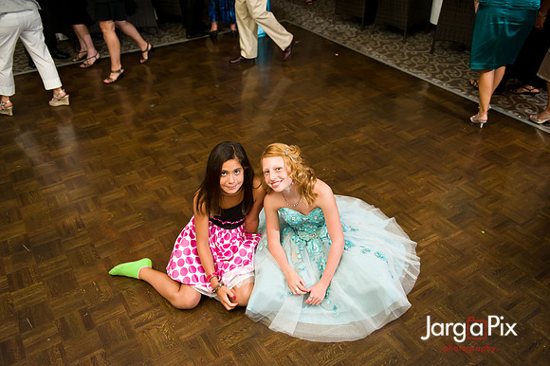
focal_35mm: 32
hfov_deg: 58.7
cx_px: 275
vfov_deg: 41.1
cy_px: 183
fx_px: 489
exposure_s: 1/125
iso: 1600
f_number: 3.2
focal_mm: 32
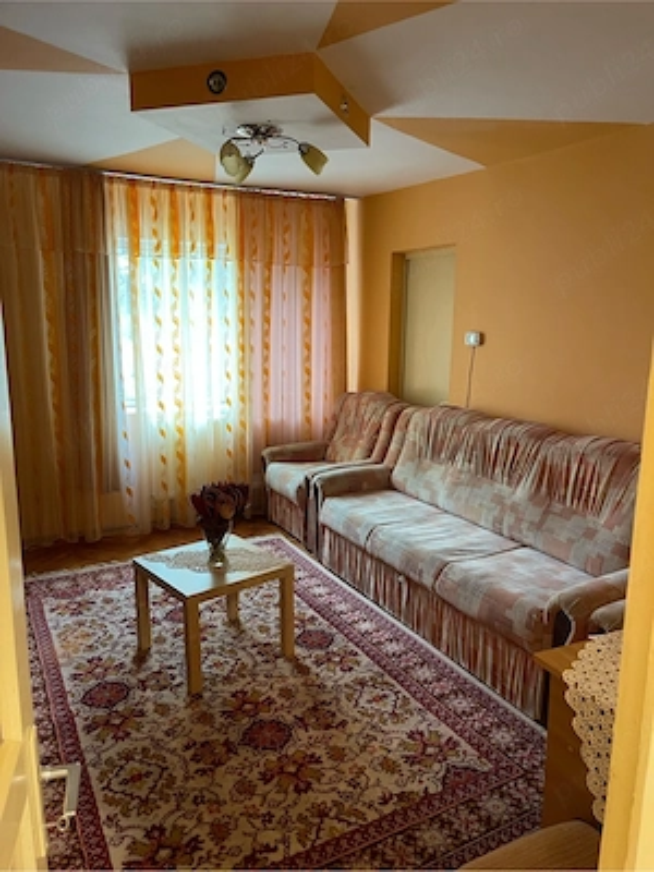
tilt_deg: -9.5
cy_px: 436
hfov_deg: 54.9
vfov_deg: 69.4
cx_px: 327
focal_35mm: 25
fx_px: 630
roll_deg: -0.4
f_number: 1.6
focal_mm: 5.1
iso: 200
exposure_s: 1/50
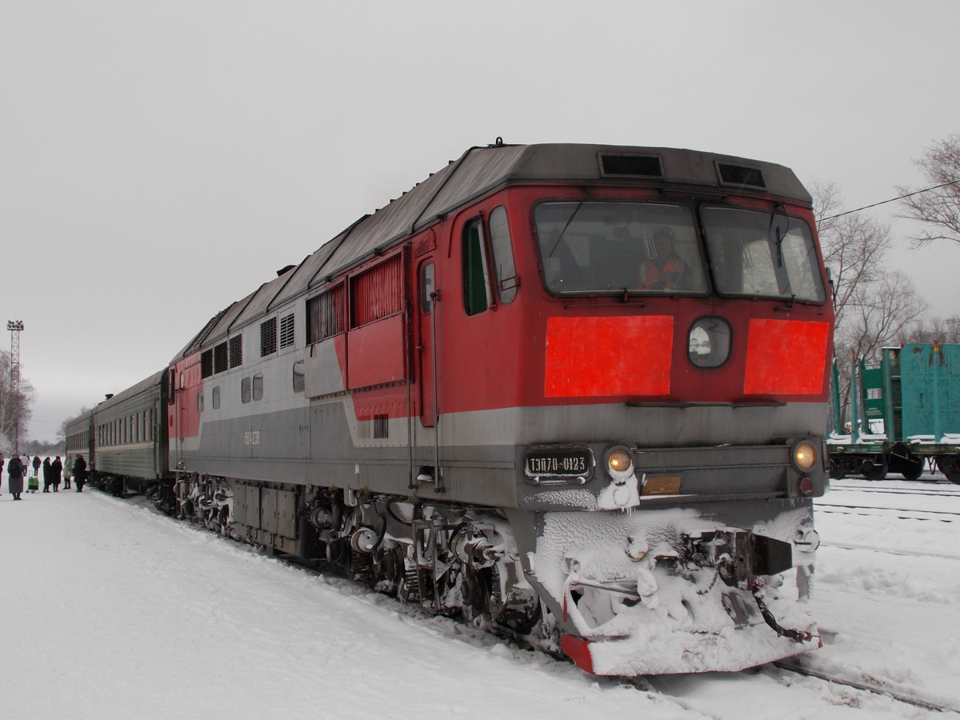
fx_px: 1082
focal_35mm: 39
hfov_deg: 47.9
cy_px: 360
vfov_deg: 36.8
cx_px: 480
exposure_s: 1/100
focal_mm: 6.9
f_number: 3.9
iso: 80
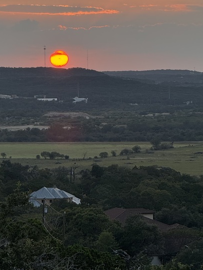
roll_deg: +0.7
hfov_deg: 6.2
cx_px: 54
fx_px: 1867
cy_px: 82
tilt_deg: -0.5
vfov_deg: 8.3
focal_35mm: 239
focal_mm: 15.66
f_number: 2.8
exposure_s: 1/191
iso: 50
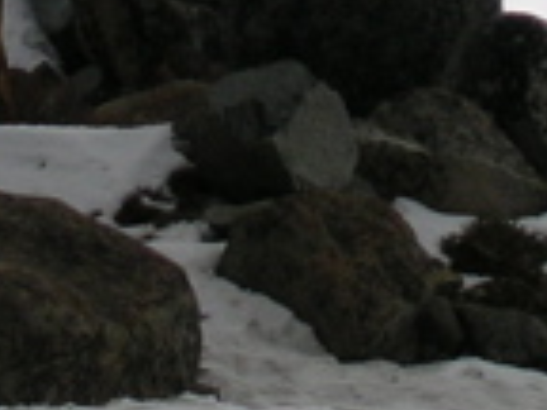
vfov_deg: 2.9
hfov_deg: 3.9
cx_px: 186
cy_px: -319
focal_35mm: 511
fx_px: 8075
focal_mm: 17.4
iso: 50
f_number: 4.9
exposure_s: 1/886
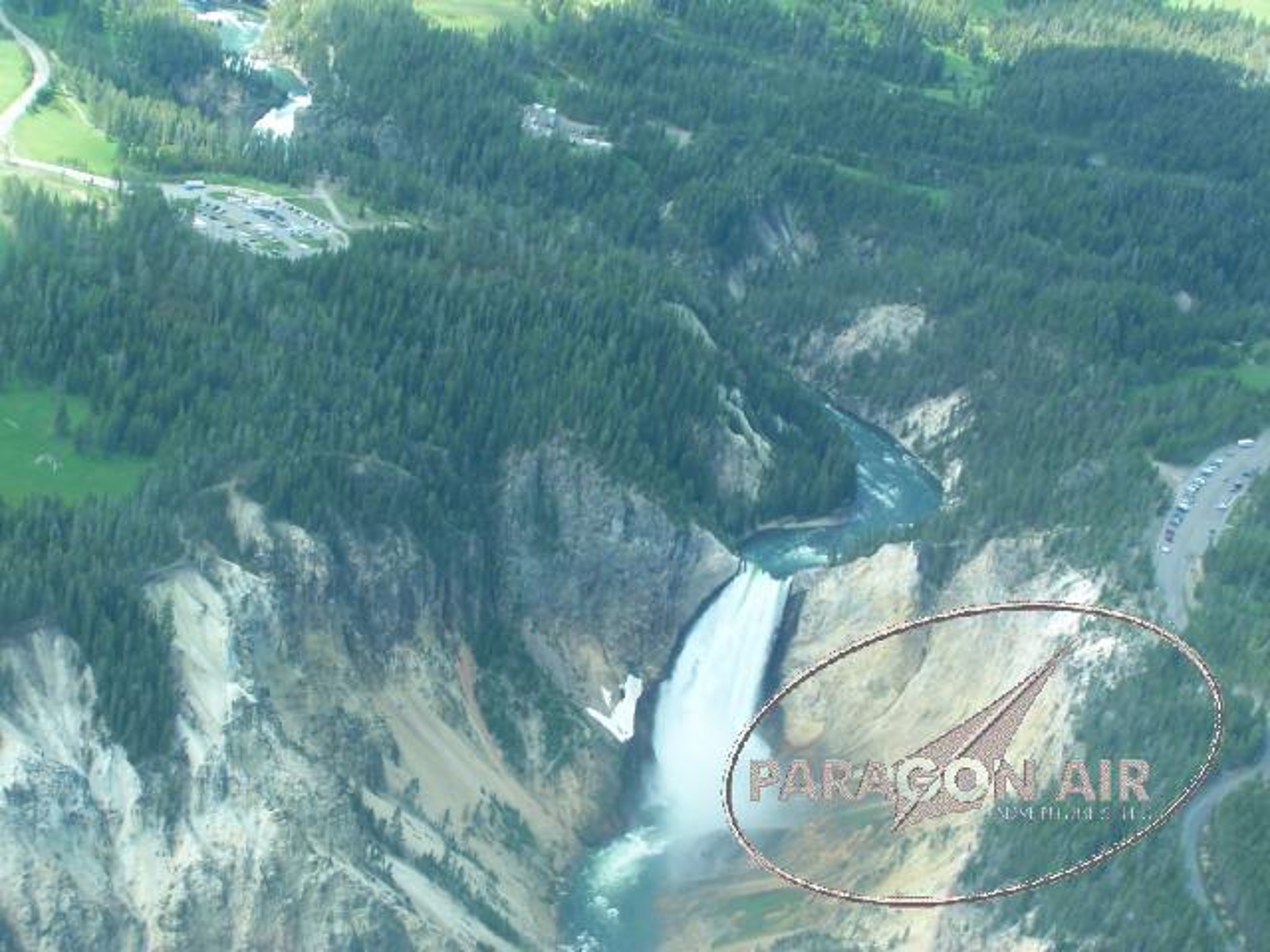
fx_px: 2458
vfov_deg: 21.9
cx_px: 635
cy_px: 476
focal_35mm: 67
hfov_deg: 29.0
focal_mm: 11.1
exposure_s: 1/125
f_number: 3.2
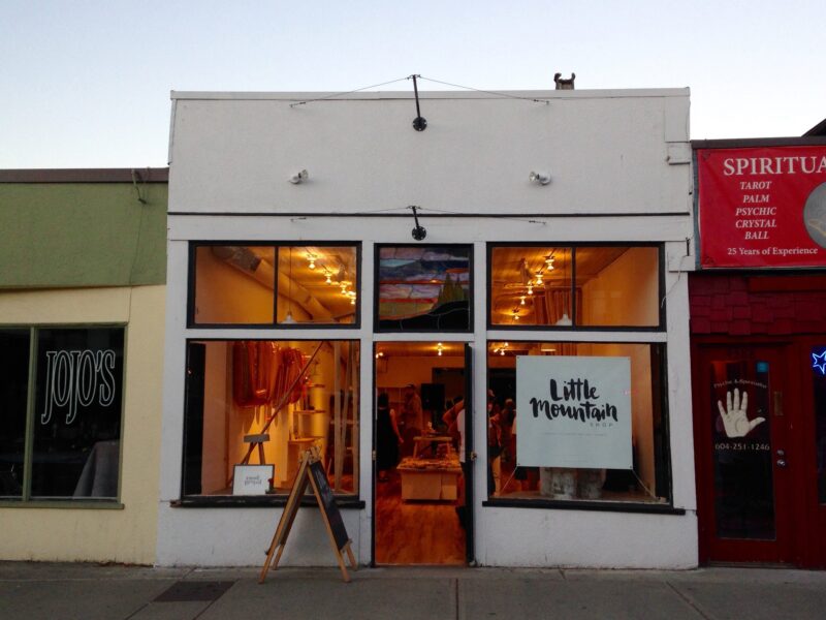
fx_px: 787
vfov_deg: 42.9
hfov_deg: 55.4
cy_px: 310
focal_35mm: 33
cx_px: 413
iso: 80
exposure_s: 1/120
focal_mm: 4.12
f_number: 2.4
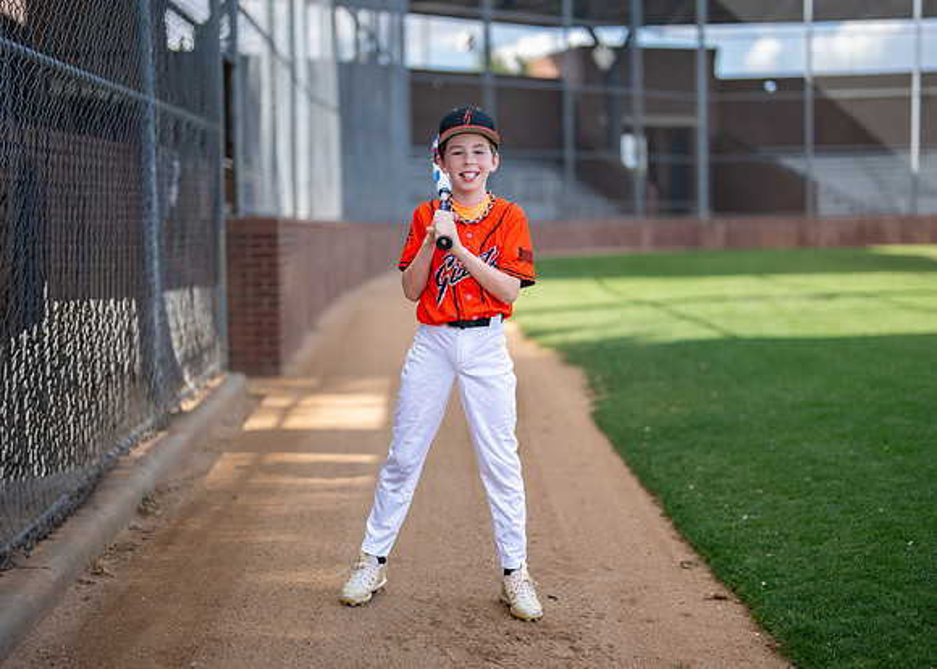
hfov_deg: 34.9
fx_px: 1492
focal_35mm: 56
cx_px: 465
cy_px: 334
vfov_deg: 25.3
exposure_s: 1/2500
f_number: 1.2
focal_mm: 50
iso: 125
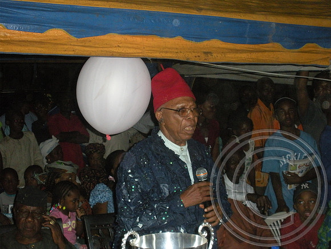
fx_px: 497
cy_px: 124
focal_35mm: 52
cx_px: 166
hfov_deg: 36.8
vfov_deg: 28.0
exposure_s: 1/60
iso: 424
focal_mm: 9.1
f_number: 4.4
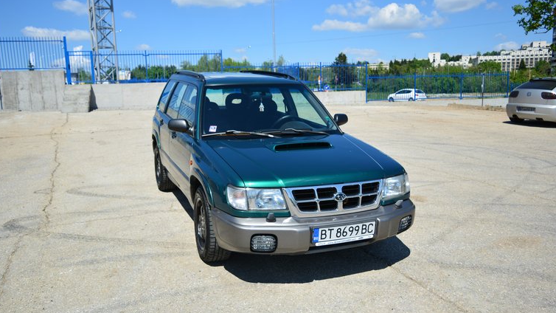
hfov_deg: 64.3
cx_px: 263
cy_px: 170
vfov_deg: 38.9
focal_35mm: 30
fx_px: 442
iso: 100
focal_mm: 18
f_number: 3.5
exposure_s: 1/1250
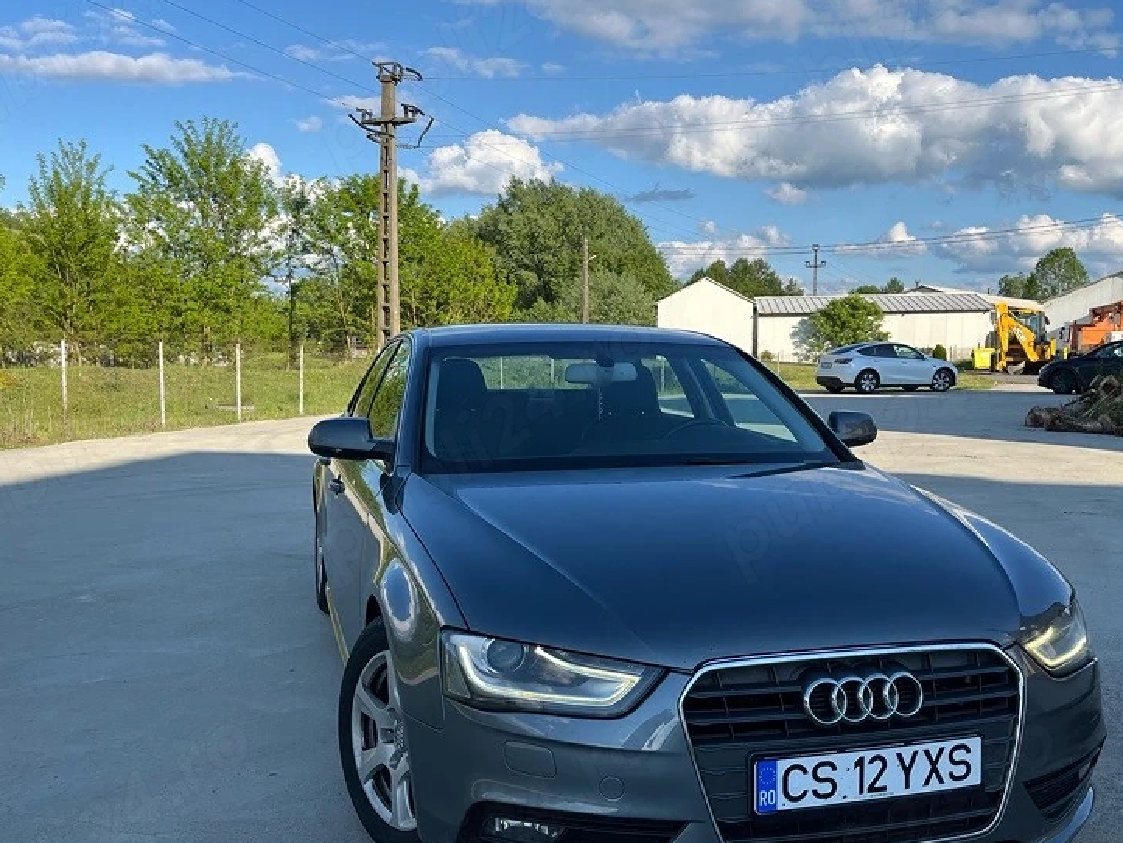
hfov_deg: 51.3
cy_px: 454
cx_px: 588
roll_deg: -0.3
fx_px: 1168
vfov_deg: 39.7
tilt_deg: -6.2
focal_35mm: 36
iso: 50
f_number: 1.6
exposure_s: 1/2222
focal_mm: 5.1
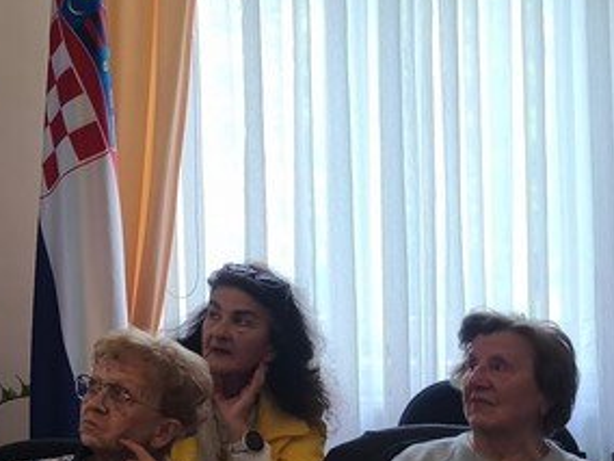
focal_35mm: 83
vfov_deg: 17.6
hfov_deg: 21.1
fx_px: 1472
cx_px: -208
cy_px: 76
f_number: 1.65
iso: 200
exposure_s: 1/99.9
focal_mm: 6.18
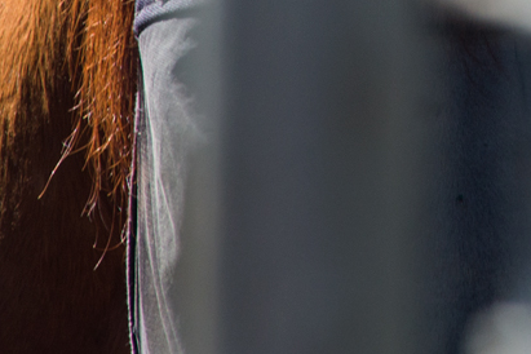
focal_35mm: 973
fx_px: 14351
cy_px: -483
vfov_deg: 1.4
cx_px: 975
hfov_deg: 2.1
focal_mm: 200
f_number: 10
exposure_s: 1/250
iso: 250
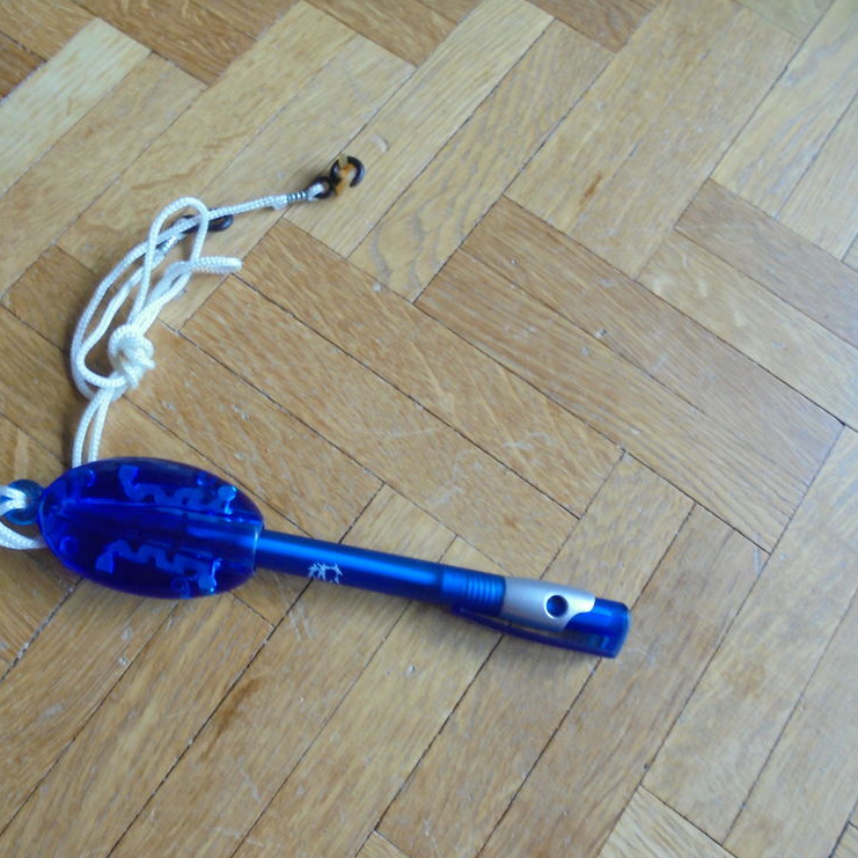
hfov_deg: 52.1
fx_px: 869
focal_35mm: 31
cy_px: 430
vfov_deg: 52.5
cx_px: 331
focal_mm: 4.6
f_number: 3.5
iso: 250
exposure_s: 1/30
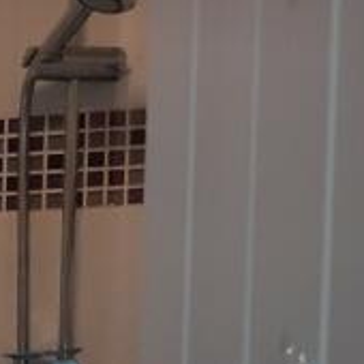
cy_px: 565
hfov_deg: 11.0
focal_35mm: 133
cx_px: -522
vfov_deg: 12.4
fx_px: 1582
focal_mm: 4.6
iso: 64
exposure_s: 1/50
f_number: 2
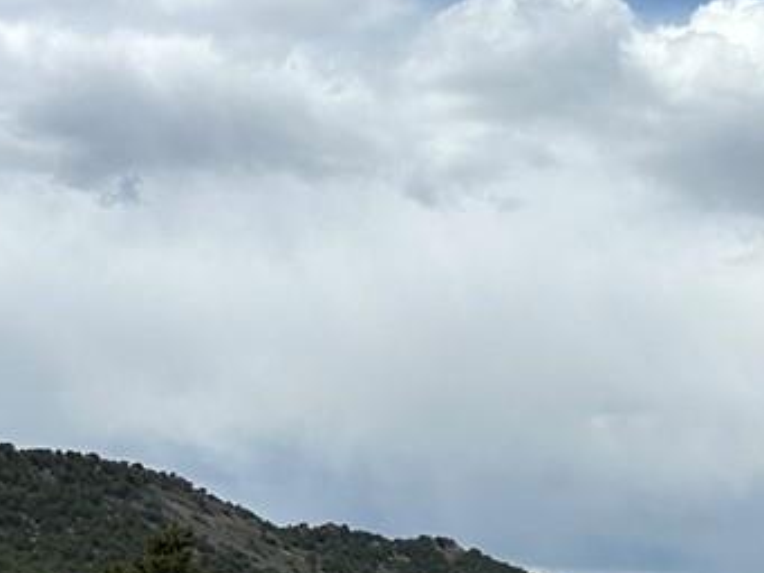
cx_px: 1004
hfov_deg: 15.4
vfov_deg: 11.9
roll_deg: -1.2
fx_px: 2694
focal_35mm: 122
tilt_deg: +0.3
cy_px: 660
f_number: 1.5
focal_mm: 5.7
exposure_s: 1/8696
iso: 50
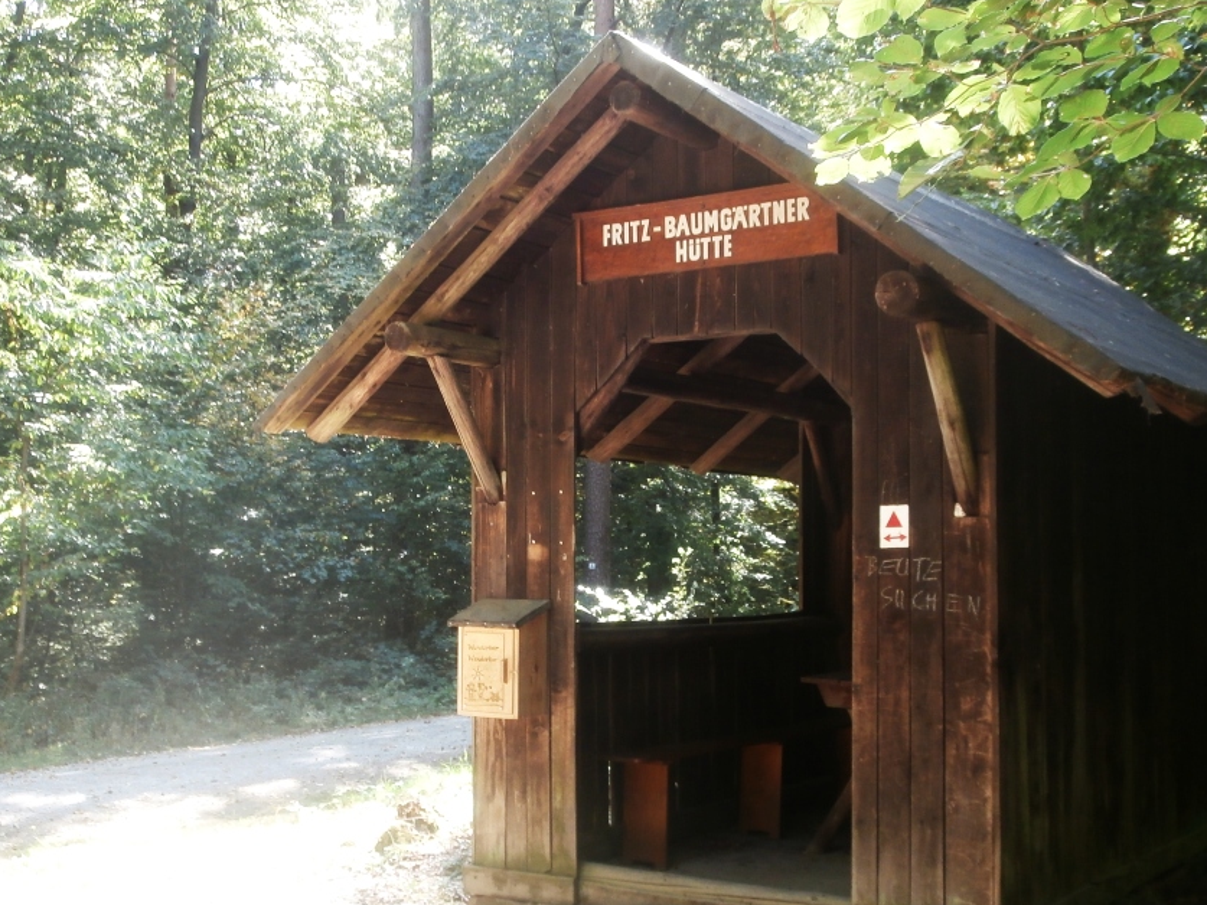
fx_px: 1500
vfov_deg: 33.6
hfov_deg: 43.8
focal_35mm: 43
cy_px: 503
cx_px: 580
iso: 100
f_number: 3.5
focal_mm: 5.36
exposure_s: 1/40
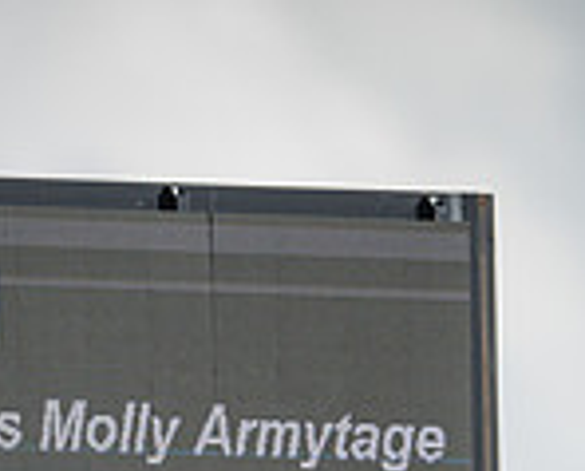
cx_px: 51
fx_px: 30932
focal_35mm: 1783
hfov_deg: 1.1
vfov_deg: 0.9
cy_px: 868
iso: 800
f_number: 5
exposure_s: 1/2000
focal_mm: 400
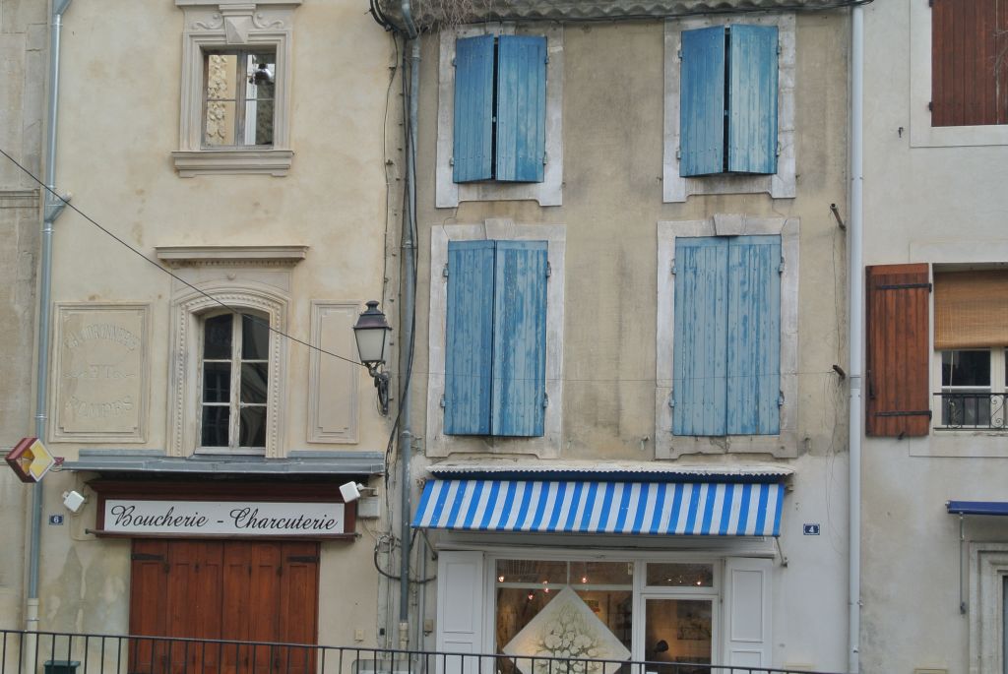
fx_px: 2270
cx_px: 504
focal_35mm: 81
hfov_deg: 25.0
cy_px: 337
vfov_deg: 16.9
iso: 110
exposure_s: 1/125
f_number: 5.6
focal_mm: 30
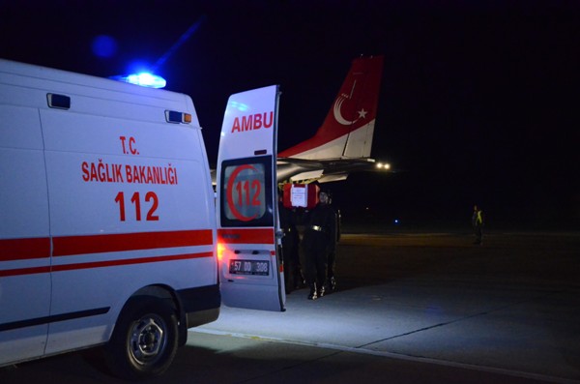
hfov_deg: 41.2
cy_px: 192
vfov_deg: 27.9
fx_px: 771
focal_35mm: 48
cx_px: 290
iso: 6400
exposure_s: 1/30
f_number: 4.2
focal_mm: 32
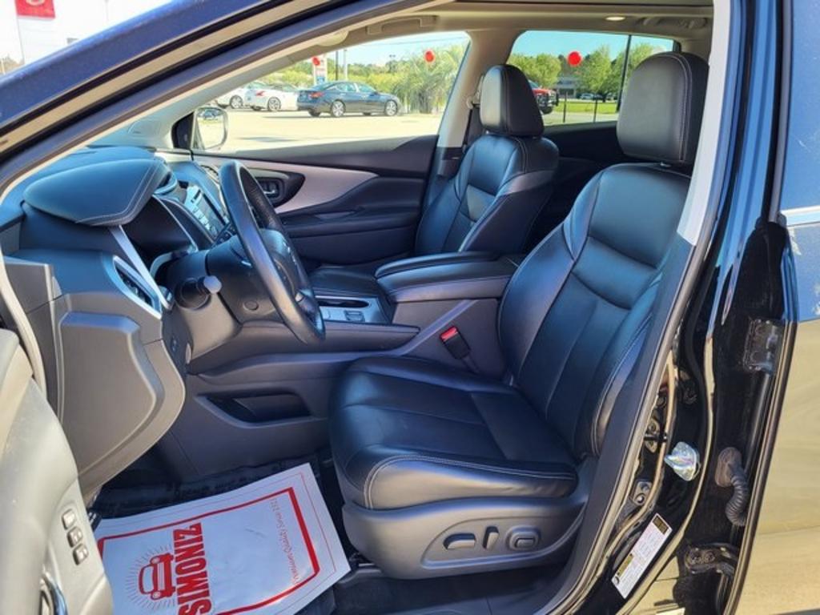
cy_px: 308
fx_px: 616
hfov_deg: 67.3
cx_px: 410
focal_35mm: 26
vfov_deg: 53.1
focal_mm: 5.4
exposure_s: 1/125
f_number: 1.8
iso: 40
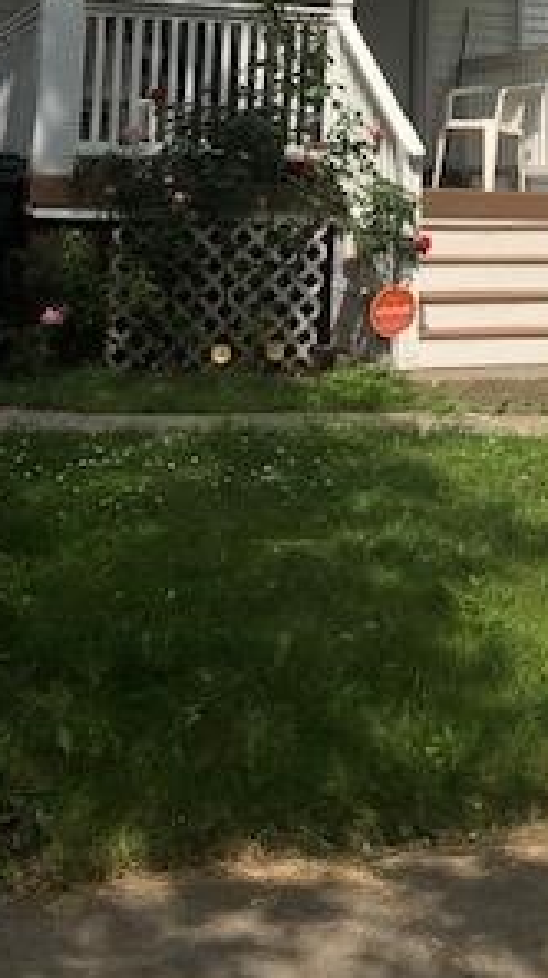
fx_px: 1709
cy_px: -20
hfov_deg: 17.8
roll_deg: -0.8
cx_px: 538
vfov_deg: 29.6
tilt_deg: +7.8
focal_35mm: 66
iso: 20
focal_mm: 4
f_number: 1.8
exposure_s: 1/4049
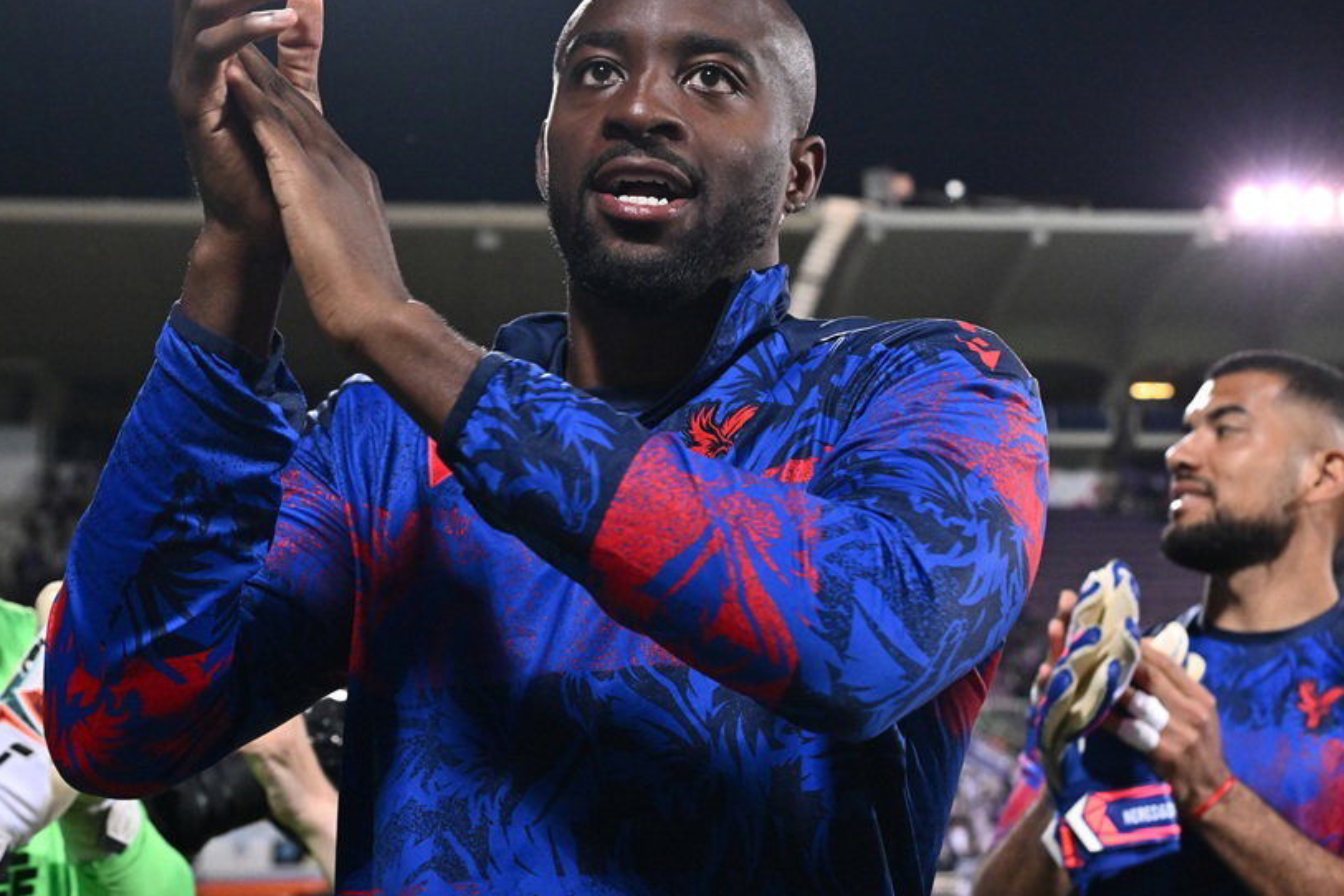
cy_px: 498
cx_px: 640
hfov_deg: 32.4
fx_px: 2314
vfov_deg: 21.9
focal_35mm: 62
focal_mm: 42
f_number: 4.5
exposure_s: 1/500
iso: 2000
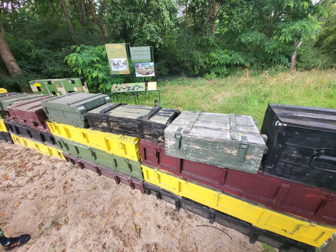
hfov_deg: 106.2
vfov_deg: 89.9
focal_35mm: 13
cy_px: 126
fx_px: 126
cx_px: 168
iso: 32
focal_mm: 1.74
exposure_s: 1/121
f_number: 2.2
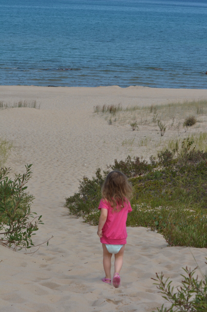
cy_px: 156
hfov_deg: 11.4
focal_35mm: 120
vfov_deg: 17.1
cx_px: 104
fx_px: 1038
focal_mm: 80
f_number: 25
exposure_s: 1/125
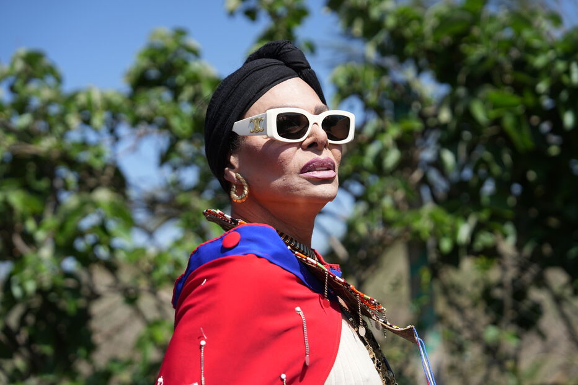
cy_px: 192
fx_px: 995
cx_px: 289
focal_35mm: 62
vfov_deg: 21.9
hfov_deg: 32.4
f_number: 2.8
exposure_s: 1/1600
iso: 100
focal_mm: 62
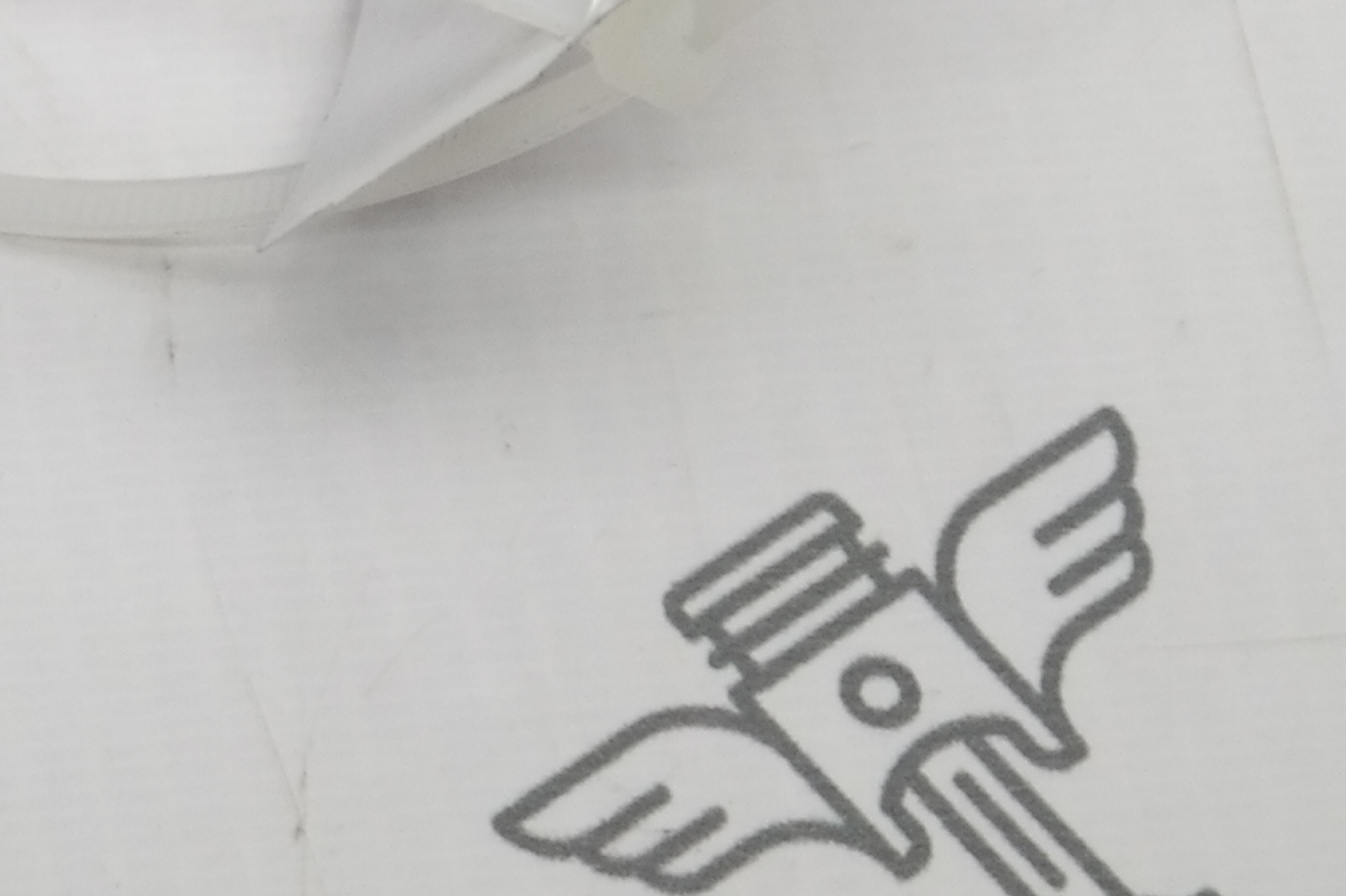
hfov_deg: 6.8
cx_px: -970
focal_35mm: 296
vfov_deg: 4.6
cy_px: -722
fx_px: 11062
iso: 200
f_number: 5
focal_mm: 42
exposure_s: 1/60
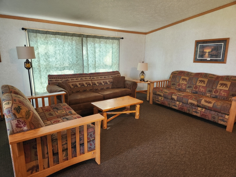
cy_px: 88
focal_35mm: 23
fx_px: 157
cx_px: 118
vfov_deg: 58.9
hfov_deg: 73.9
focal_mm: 5.4
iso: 400
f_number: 1.8
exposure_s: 1/120
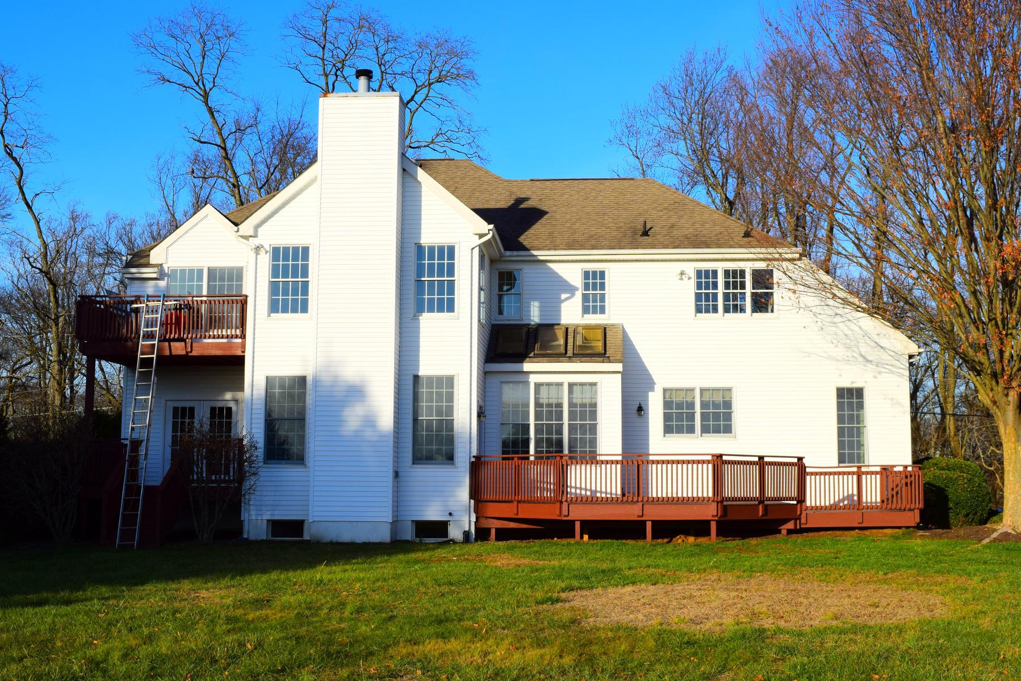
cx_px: 545
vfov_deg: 32.6
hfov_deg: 47.4
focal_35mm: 41
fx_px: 1163
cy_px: 350
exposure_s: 1/500
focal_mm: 24
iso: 200
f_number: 11
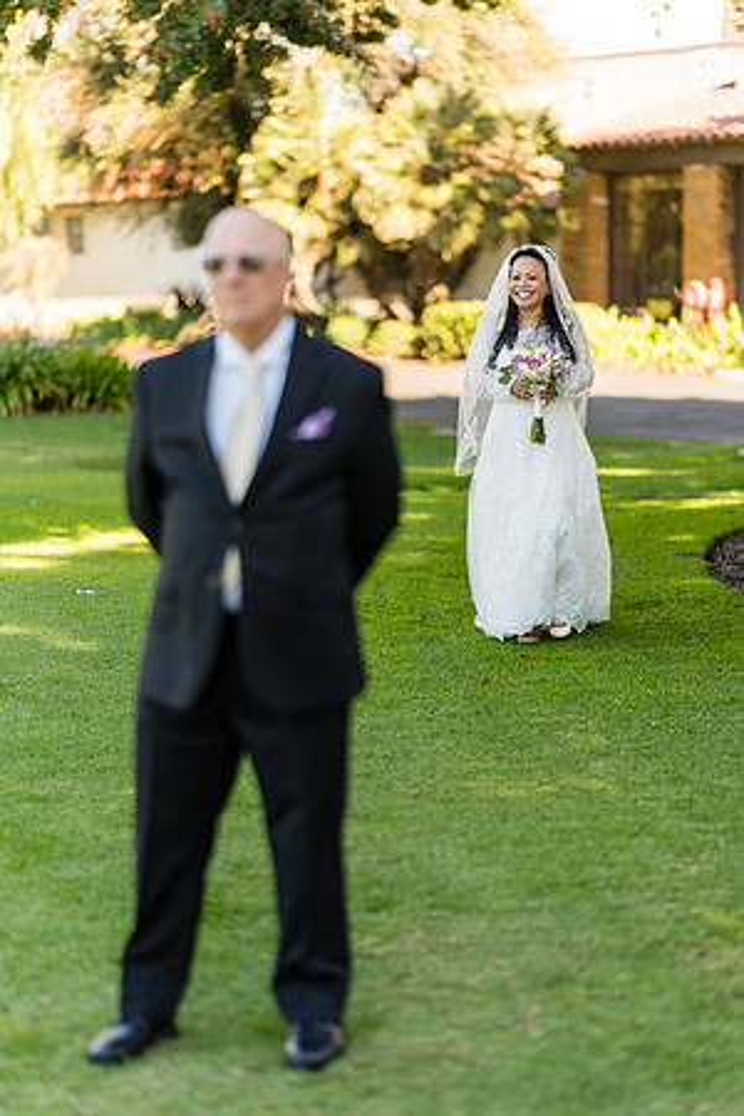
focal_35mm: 85
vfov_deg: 23.9
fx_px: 2635
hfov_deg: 16.1
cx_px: 372
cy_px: 558
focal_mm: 85
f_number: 1.4
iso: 100
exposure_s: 1/1000
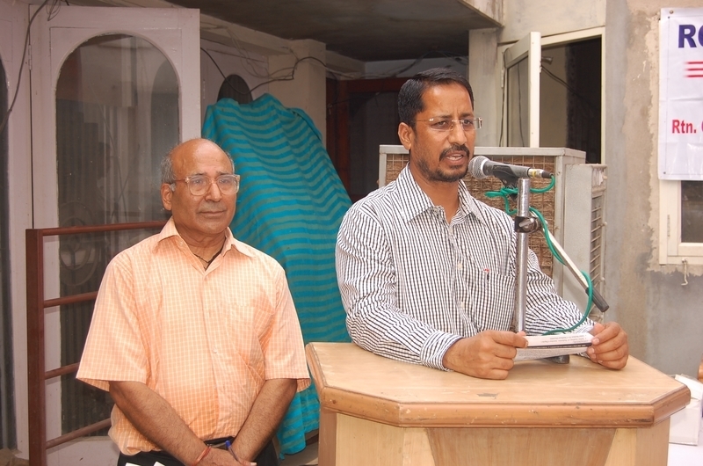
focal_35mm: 51
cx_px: 352
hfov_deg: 39.0
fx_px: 994
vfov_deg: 26.4
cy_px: 233
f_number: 6.3
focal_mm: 34
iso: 200
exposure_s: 1/125
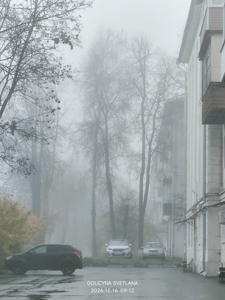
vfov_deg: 20.9
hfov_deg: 15.7
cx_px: 112
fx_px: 815
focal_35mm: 94
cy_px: 150
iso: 50
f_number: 1.65
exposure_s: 1/411
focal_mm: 6.19
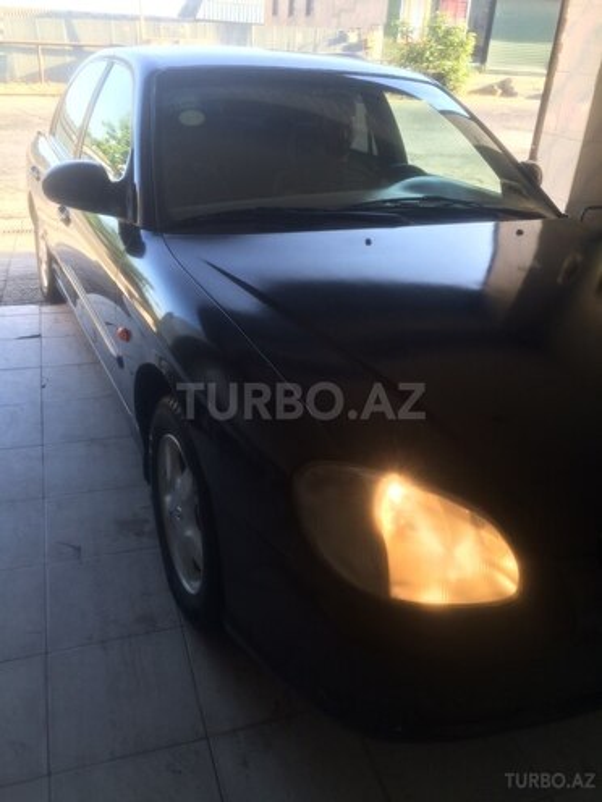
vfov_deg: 61.7
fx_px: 672
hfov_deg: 48.2
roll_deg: -1.6
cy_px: 401
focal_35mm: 29
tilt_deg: -29.5
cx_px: 301
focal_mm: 4.15
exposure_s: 1/100
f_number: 2.2
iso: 40
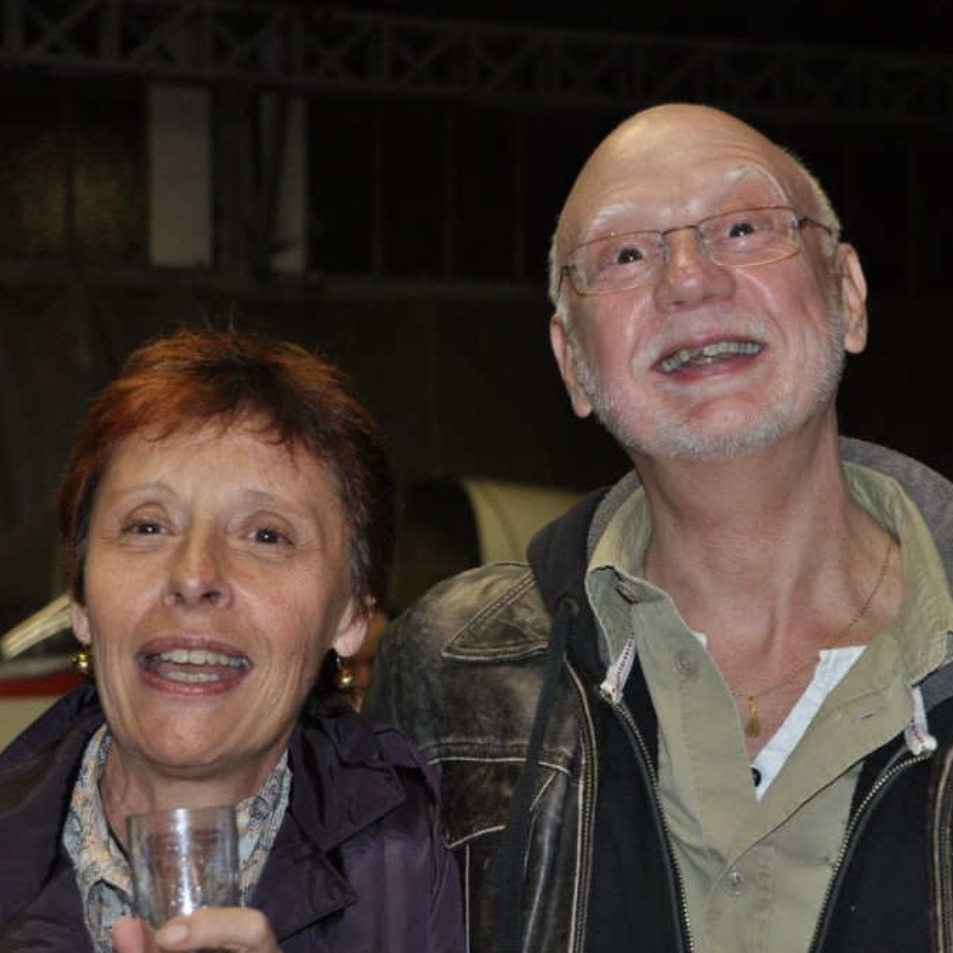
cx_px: 475
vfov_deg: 17.9
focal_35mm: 97
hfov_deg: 17.9
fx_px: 3021
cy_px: 475
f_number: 4.8
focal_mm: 50
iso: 800
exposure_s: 1/60
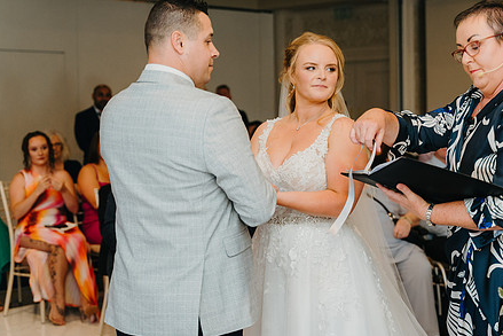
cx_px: 321
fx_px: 922
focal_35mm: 66
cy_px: 158
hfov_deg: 30.4
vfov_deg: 20.6
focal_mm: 50
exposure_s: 1/160
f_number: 2.8
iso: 800
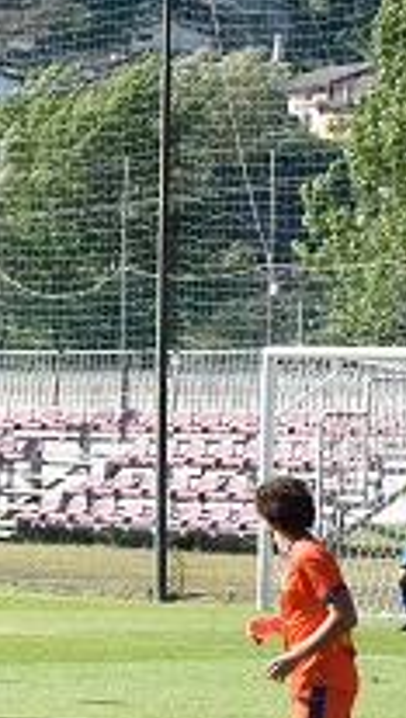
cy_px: 468
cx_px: -409
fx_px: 5377
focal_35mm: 282
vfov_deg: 7.6
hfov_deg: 4.3
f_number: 6.3
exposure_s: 1/1250
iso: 640
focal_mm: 62
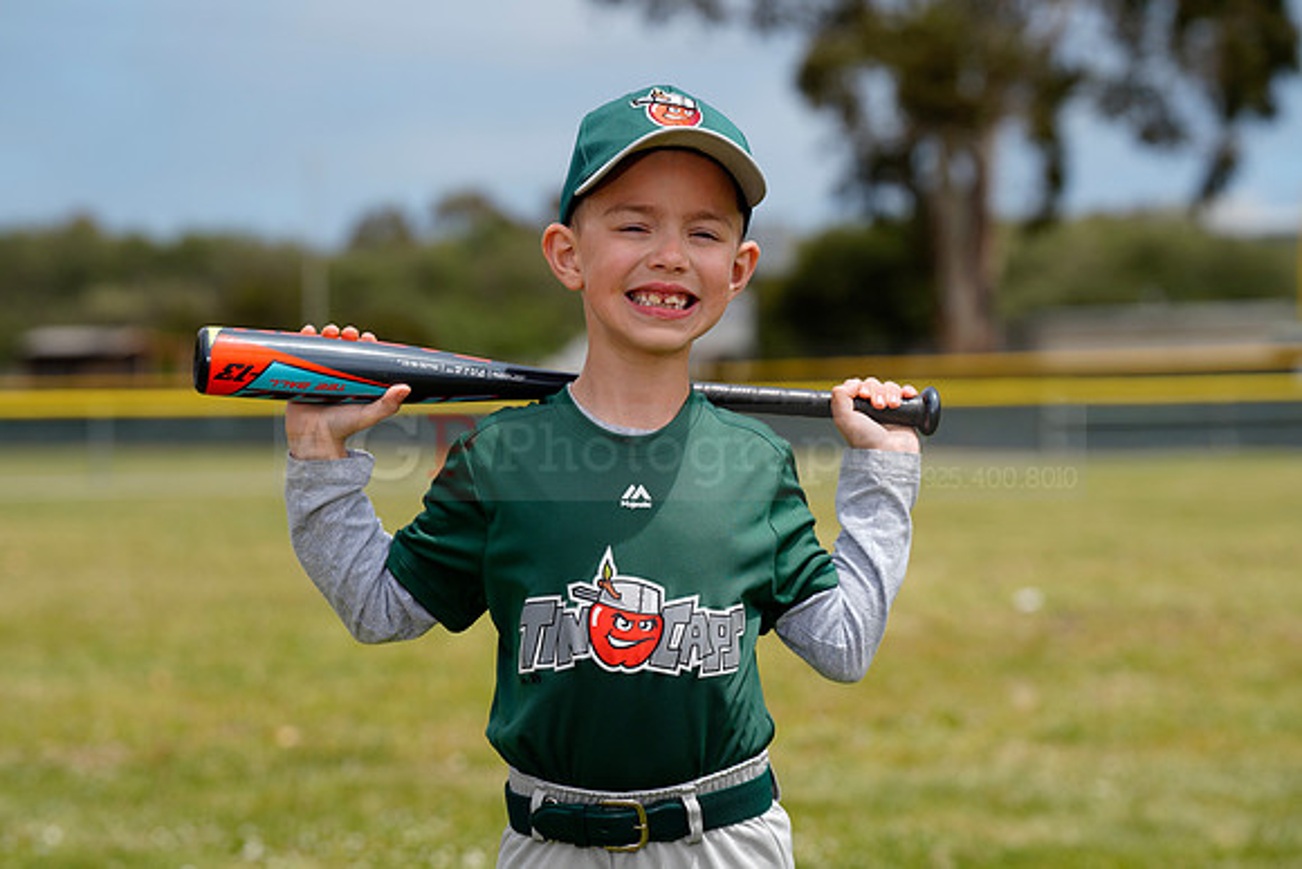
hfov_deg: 16.6
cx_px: 651
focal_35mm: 123
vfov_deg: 11.2
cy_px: 434
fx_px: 4449
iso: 50
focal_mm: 123
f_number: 5
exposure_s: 1/400
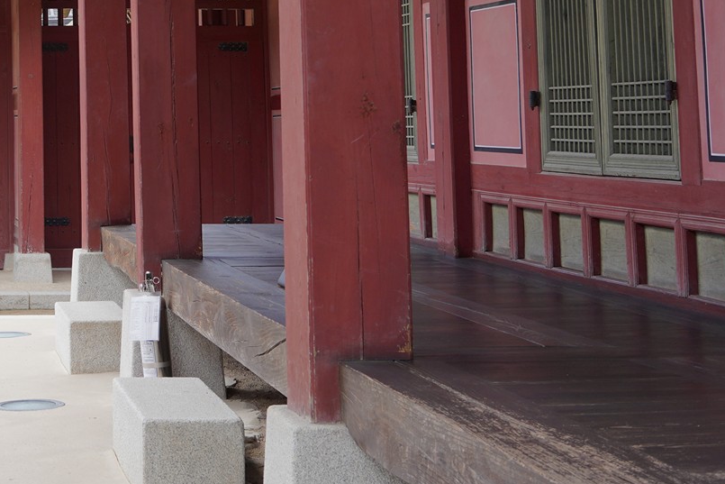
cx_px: -66
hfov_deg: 22.1
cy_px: -106
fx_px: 1752
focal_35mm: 87
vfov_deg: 15.1
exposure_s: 1/125
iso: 200
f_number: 8
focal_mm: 35
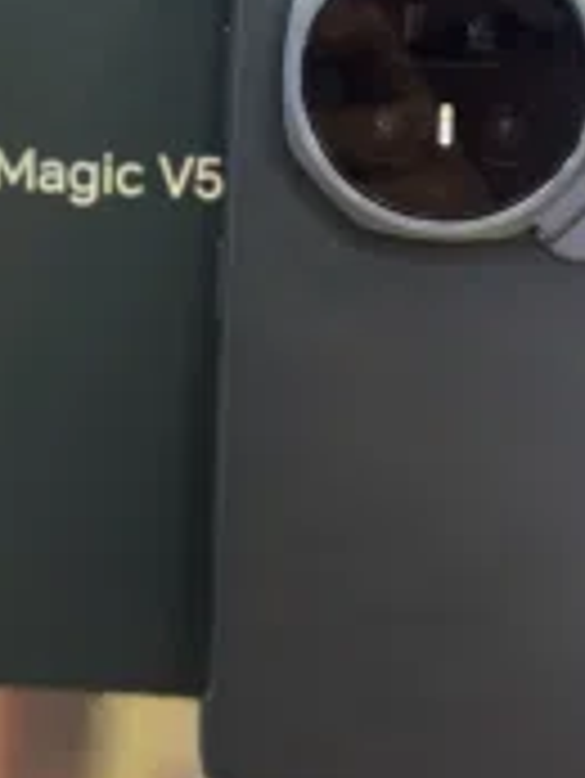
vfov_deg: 17.4
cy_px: 49
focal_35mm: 111
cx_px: 94
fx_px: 2498
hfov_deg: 13.3
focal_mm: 6.86
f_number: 1.78
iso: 100
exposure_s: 1/50
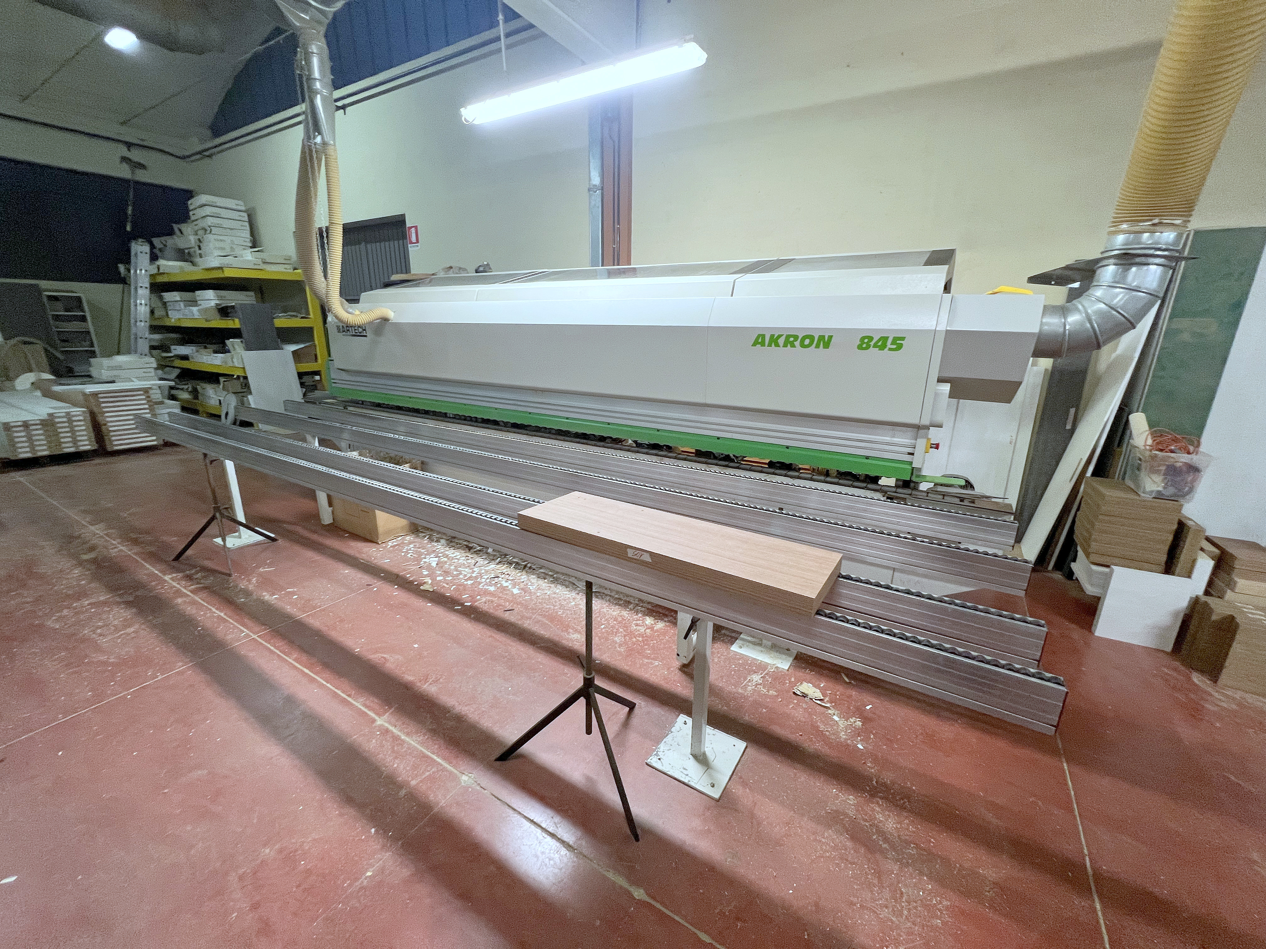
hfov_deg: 106.2
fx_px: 475
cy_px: 474
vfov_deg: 89.9
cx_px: 633
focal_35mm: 13
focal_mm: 1.57
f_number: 1.8
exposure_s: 1/50
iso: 200
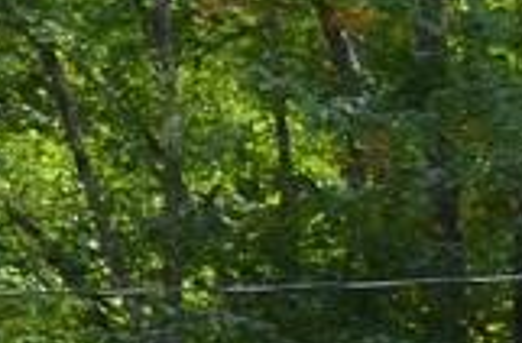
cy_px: 707
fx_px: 6904
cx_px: 2049
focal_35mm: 478
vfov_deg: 2.8
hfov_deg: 4.1
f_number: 7.1
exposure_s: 1/200
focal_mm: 40
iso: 200
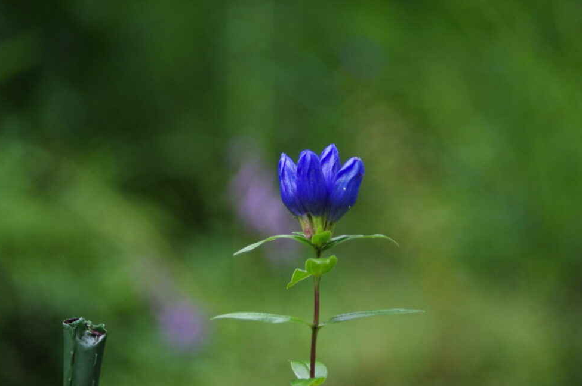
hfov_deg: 10.9
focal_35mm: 189
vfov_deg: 7.2
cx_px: 298
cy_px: 197
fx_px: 3049
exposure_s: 1/200
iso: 800
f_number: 4.5
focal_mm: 120
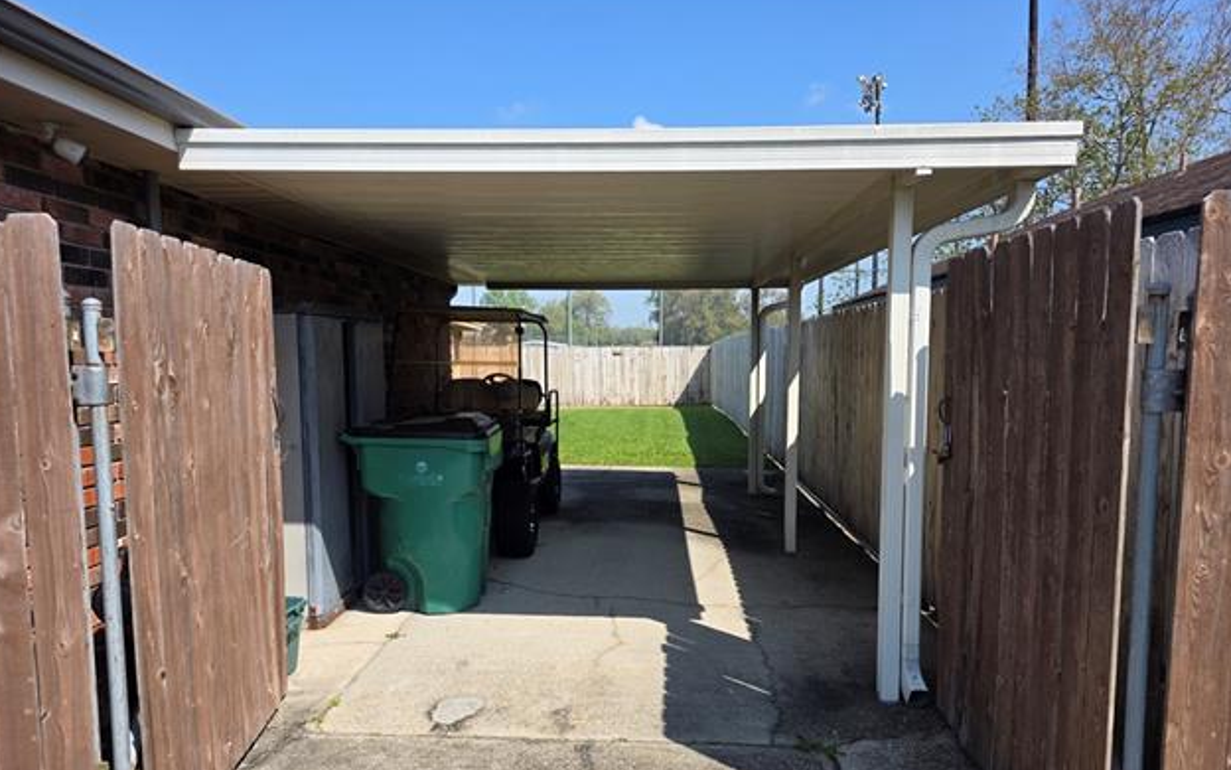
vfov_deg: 49.0
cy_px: 454
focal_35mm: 25
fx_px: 839
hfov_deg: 72.5
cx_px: 604
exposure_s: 1/4333
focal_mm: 6.3
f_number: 1.7
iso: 80
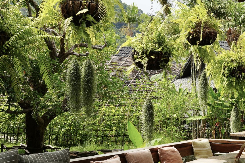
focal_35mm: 62
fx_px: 422
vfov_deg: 21.8
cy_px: 108
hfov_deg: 31.3
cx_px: 205
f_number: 7.1
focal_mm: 22.9
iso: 100
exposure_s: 1/100
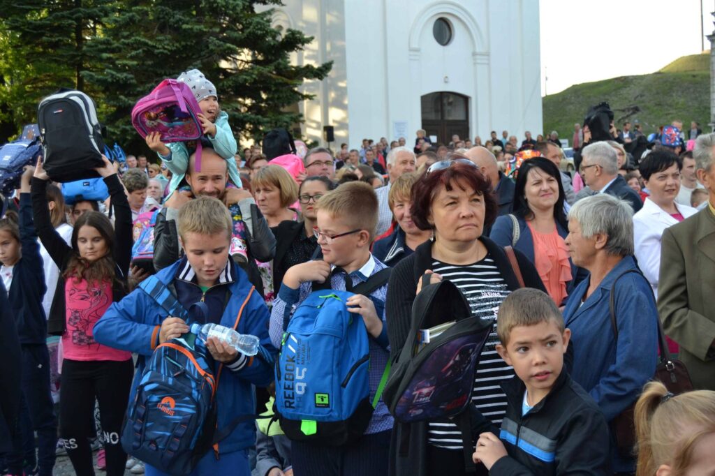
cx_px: 358
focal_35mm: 48
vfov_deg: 28.1
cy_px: 238
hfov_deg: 41.1
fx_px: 953
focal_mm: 32
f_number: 5.6
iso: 200
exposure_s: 1/125
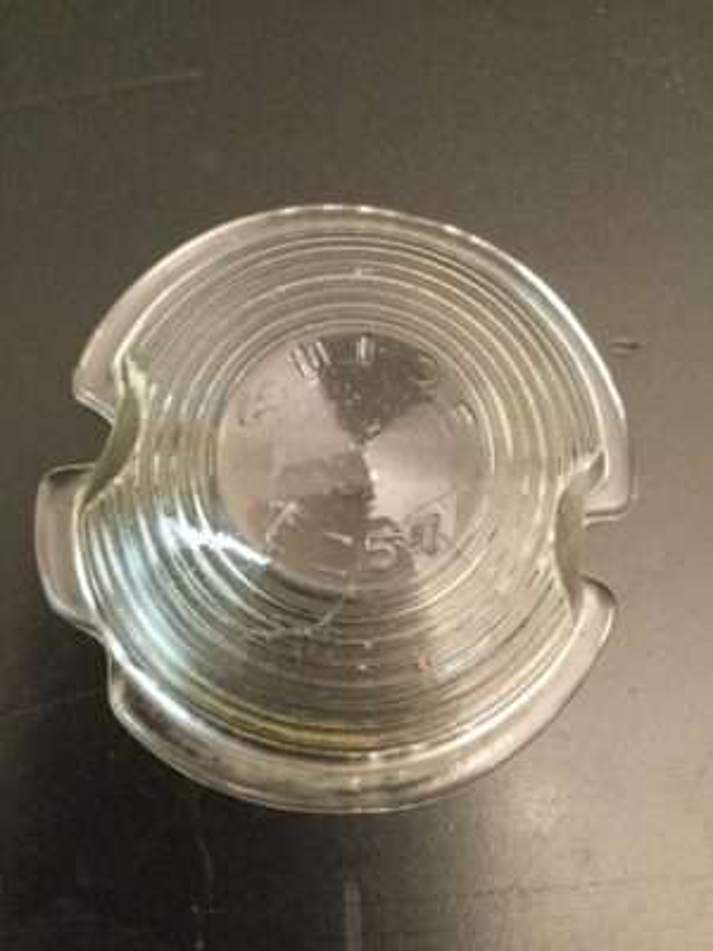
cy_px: 476
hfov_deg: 45.4
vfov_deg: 58.4
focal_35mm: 31
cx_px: 356
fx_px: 851
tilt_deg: -81.3
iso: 250
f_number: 2.4
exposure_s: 1/15
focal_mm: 3.3
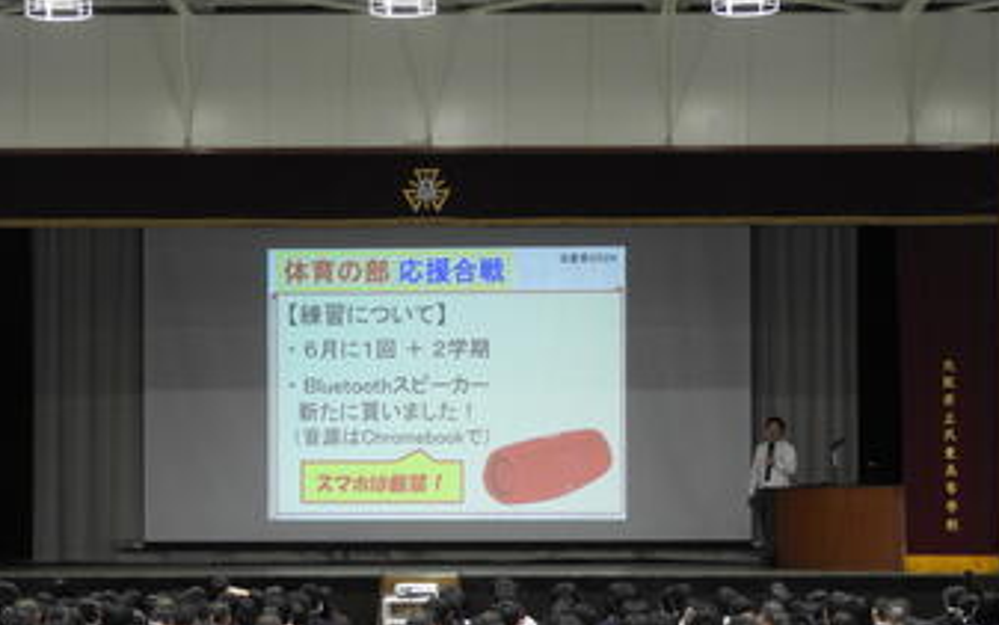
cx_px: 513
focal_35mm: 107
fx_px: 2915
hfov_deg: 19.4
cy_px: 435
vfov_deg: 12.2
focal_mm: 15.2
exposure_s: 1/20
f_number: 4.5
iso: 400
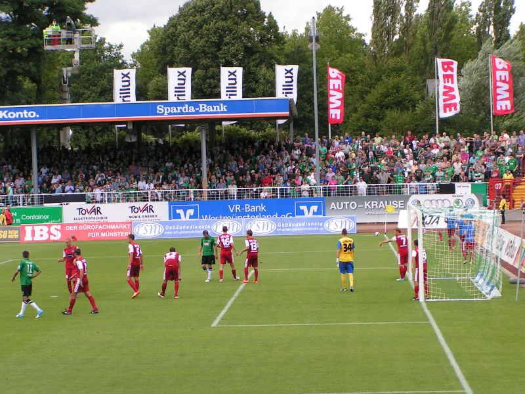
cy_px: 197
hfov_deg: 18.9
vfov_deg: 14.2
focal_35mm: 104
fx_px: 1577
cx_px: 262
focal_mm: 15.9
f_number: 5
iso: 50
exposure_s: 1/200
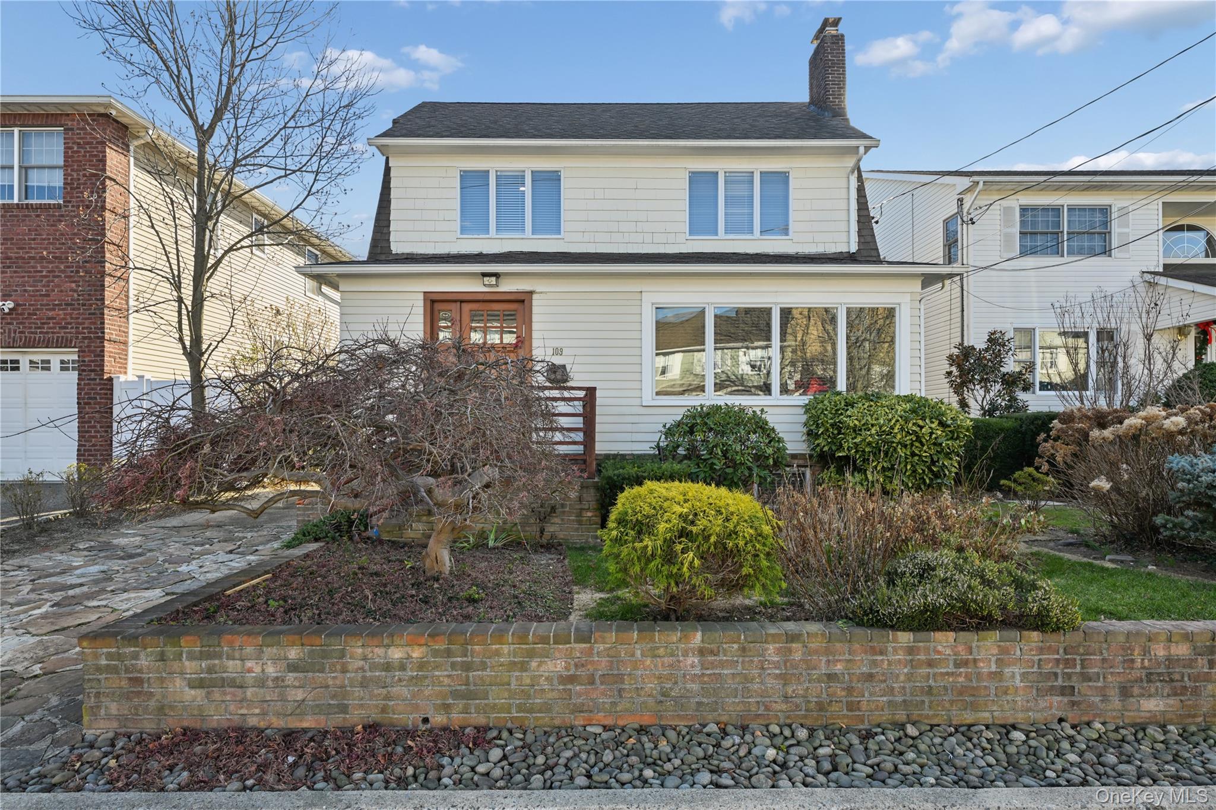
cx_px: 608
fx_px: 642
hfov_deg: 86.9
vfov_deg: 64.5
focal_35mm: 19
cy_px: 405
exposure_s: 1/40
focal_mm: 19
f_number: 11
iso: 100
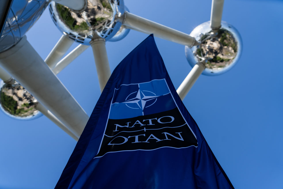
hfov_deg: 73.8
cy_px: 94
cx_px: 142
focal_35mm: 24
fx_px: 189
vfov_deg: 53.1
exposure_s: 1/500
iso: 100
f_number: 4.5
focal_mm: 24
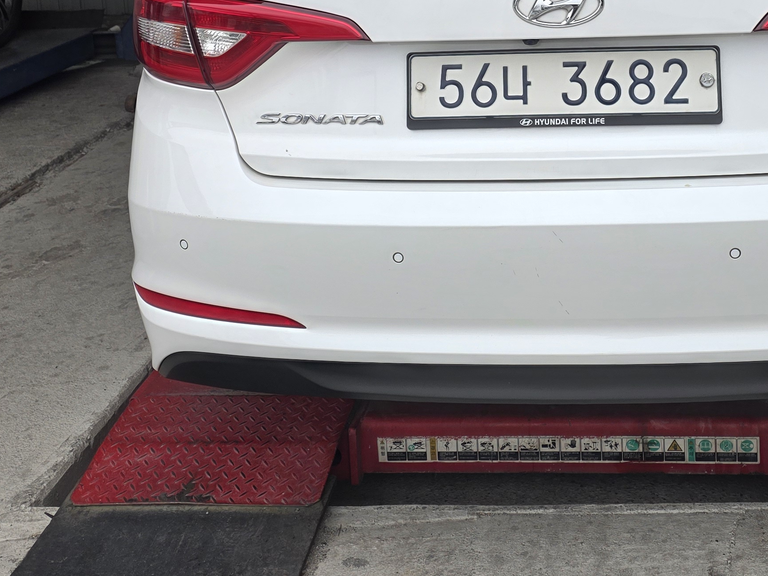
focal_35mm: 53
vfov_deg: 26.1
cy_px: 0
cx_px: 546
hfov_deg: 35.6
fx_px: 1176
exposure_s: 1/180
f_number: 1.7
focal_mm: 6.25
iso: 32
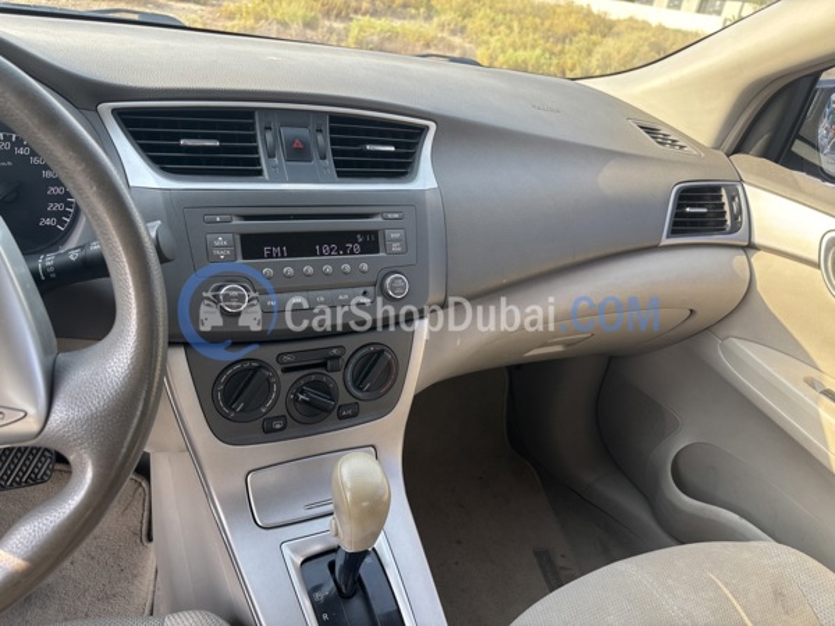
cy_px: 313
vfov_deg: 53.1
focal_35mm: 26
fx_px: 627
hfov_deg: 67.3
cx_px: 418
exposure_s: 1/123
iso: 32
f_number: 1.6
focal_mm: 5.96
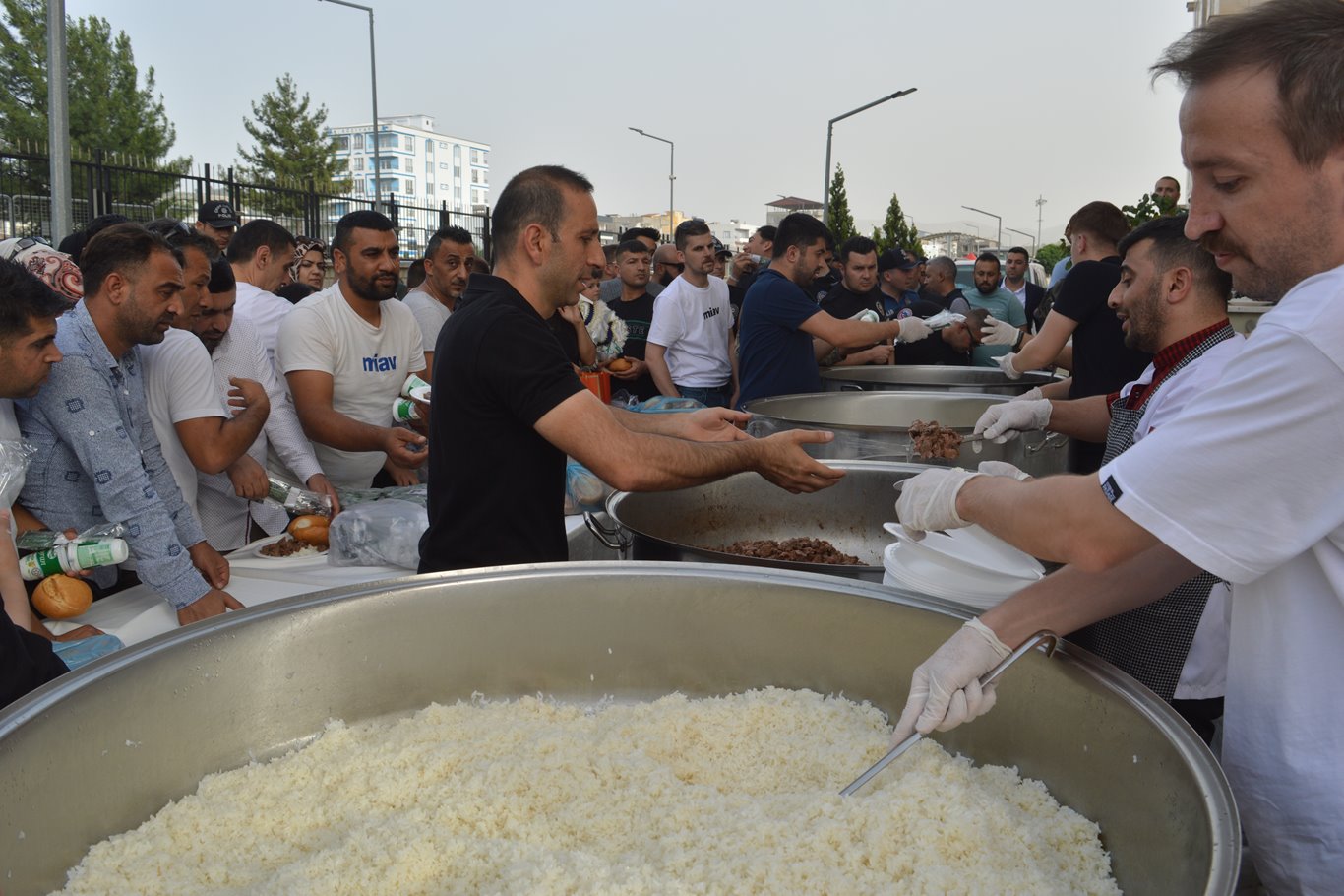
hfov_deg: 67.4
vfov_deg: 47.9
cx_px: 672
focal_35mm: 27
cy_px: 448
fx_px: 1008
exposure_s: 1/200
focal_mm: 18
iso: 100
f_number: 7.1
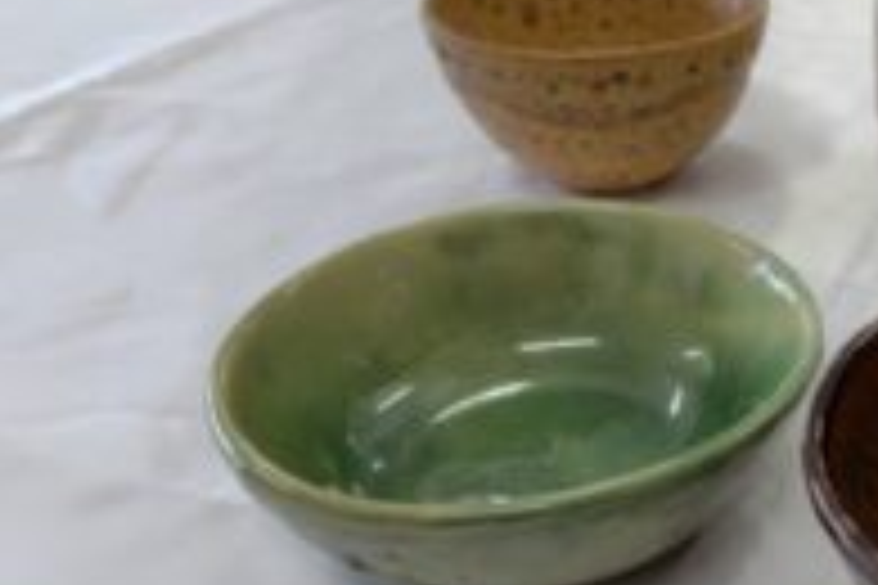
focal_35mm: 49
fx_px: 1195
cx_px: 883
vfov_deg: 27.5
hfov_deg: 36.2
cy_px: 315
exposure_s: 1/120
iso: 92
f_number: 1.9
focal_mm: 5.6
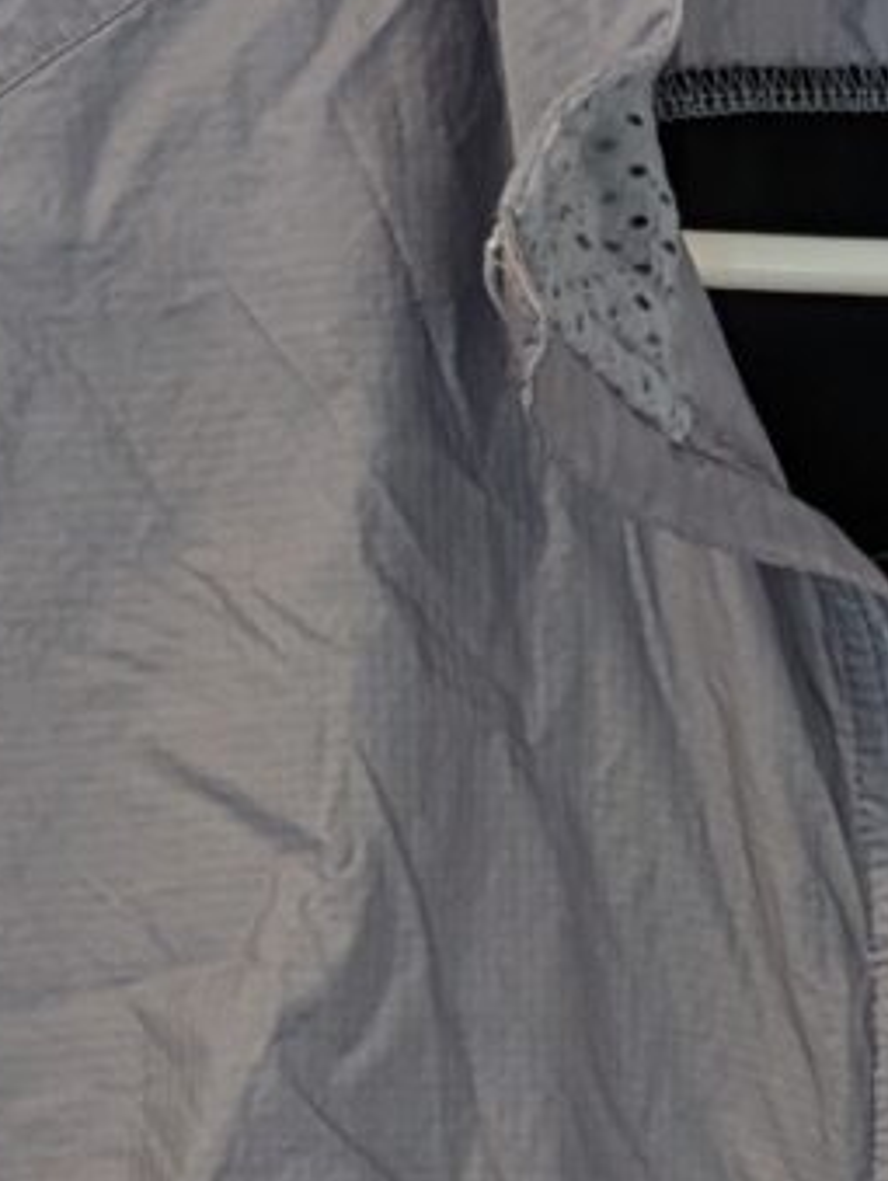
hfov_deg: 10.1
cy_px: 1881
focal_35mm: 145
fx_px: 4950
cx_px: 1073
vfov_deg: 12.8
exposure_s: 1/120
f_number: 1.68
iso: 630
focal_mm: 6.9
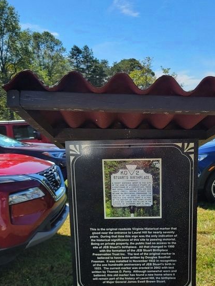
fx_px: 314
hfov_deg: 37.6
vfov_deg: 48.4
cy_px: 184
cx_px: 130
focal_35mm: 38
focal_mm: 5.4
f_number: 1.8
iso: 40
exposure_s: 1/1667
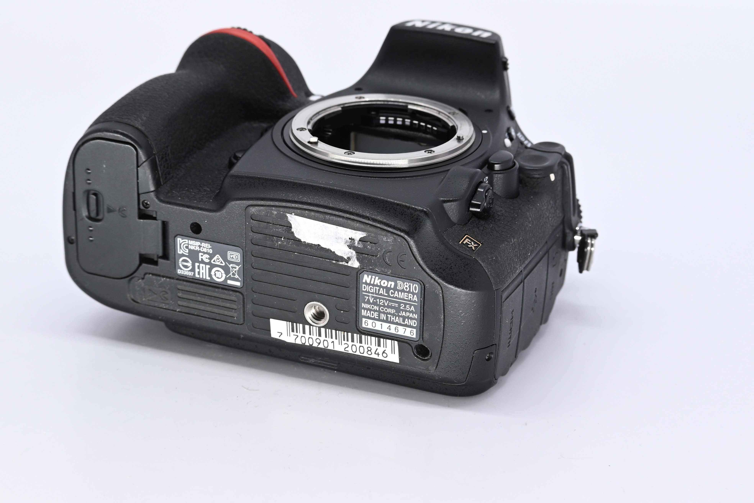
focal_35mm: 91
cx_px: 377
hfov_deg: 22.4
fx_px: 1906
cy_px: 252
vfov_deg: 15.0
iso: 500
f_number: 9
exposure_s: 1/160
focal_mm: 61
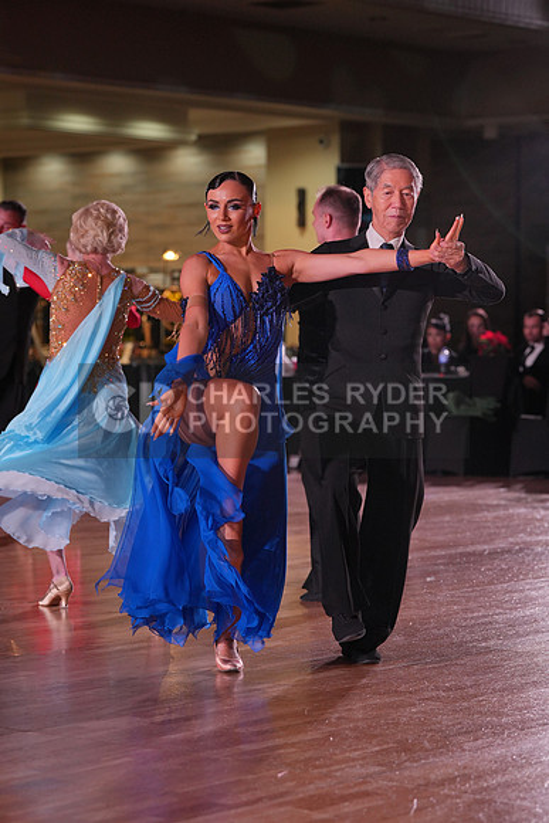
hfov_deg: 13.2
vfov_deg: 19.6
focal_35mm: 104
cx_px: 274
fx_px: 2377
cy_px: 412
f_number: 4
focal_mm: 104
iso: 1000
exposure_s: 1/400
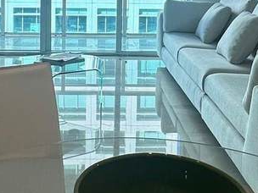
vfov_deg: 23.3
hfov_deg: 32.6
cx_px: 105
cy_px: -20
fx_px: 440
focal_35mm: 59
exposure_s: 1/359
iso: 40
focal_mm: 2.22
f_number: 2.2
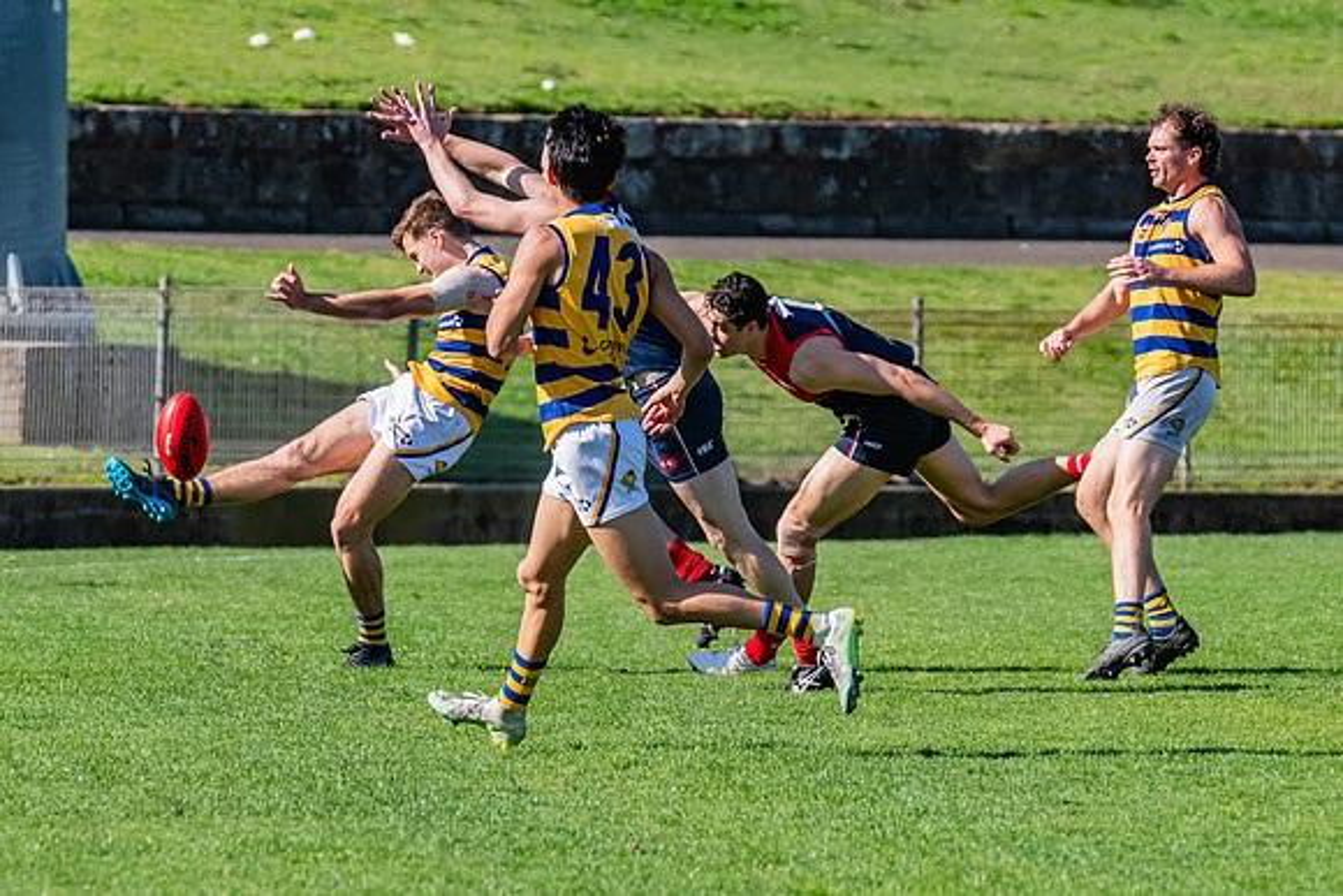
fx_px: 21559
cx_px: 514
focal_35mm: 578
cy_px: 457
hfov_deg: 3.6
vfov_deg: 2.4
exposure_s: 1/1600
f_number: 8
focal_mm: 360
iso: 800
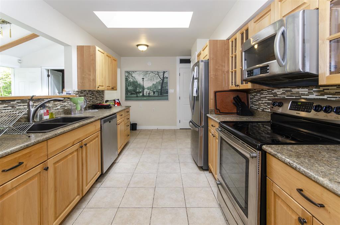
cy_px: 112
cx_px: 170
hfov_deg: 100.5
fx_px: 141
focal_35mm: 15
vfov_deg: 77.1
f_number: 8
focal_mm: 10
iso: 100
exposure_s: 1/8
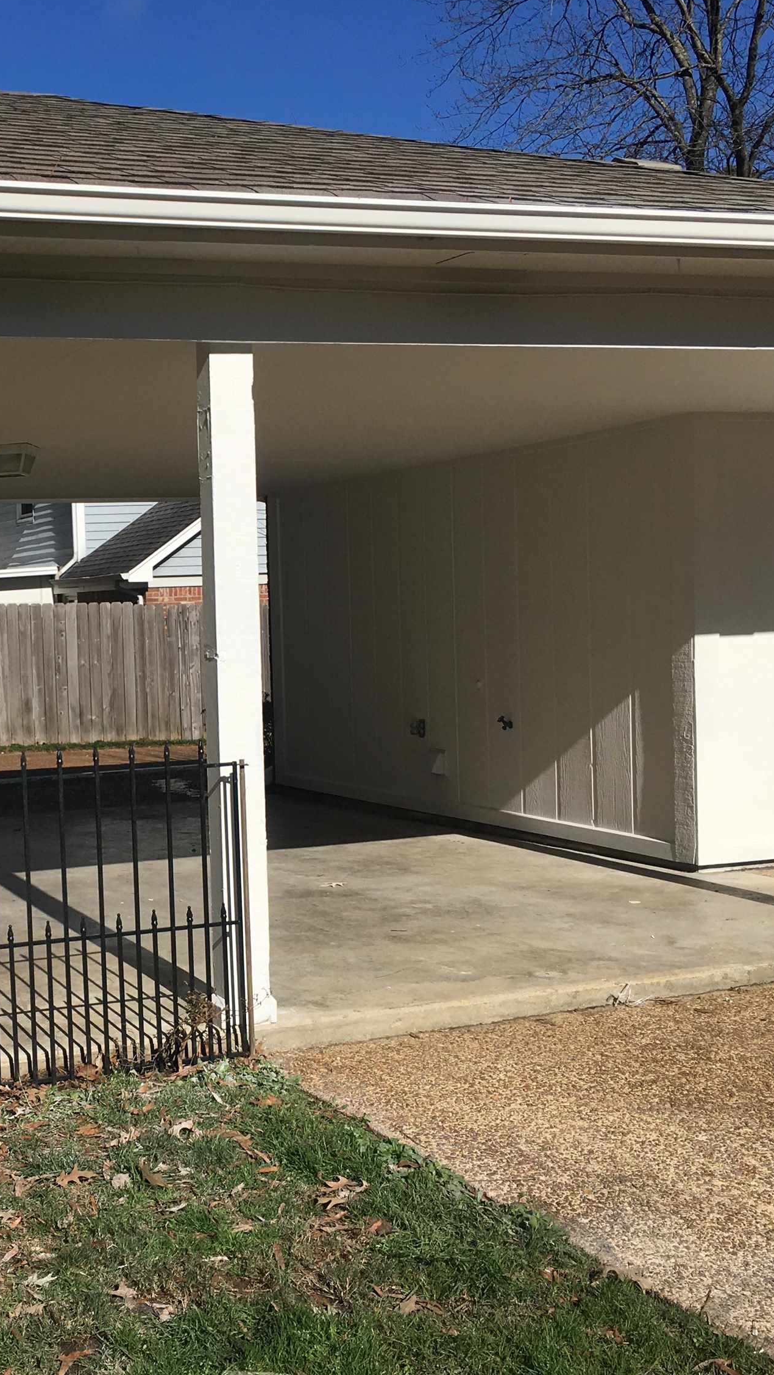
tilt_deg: -1.8
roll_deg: +1.0
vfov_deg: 47.4
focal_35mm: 43
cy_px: 683
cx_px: 41
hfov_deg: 26.5
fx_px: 1568
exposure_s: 1/2404
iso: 25
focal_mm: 4.15
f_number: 2.2
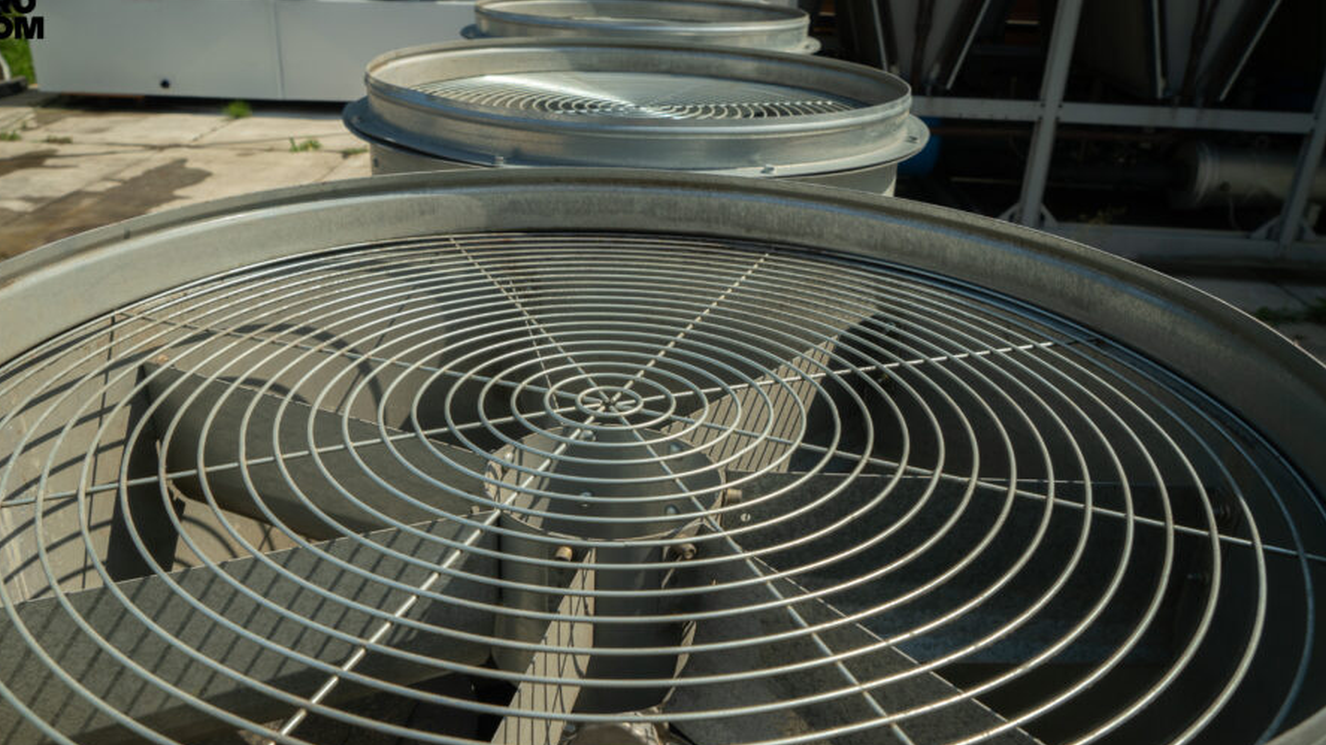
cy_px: 450
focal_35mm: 29
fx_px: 1019
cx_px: 611
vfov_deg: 40.0
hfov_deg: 66.0
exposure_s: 1/160
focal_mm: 24
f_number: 8
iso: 100
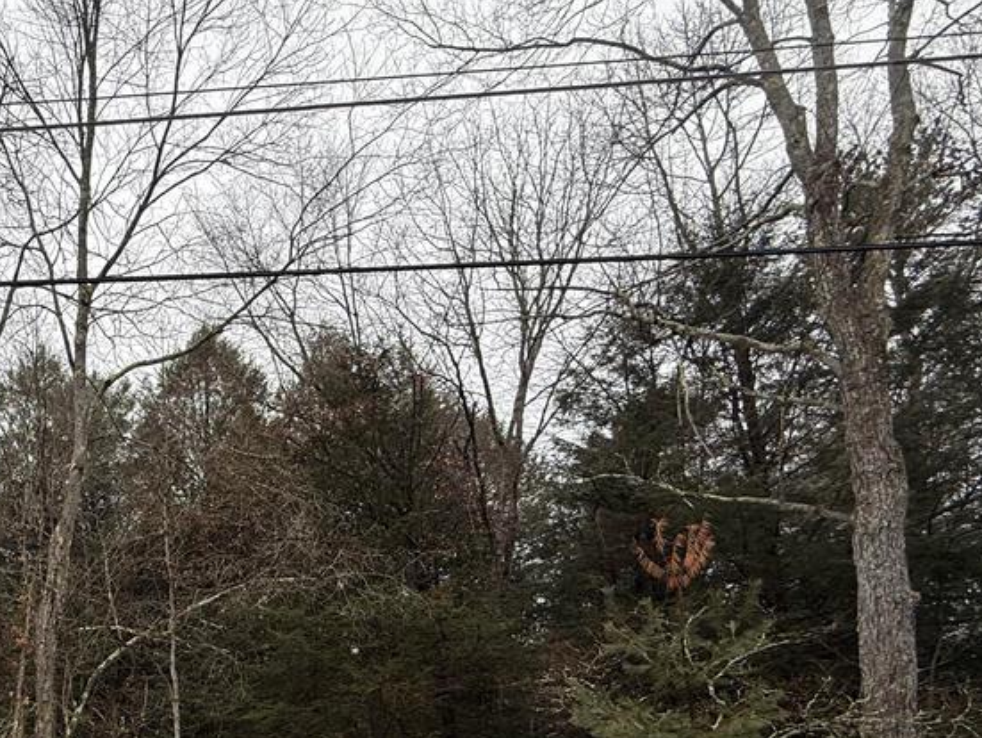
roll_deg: -1.5
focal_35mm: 26
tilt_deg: +9.2
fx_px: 738
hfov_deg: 58.7
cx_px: 121
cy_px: 676
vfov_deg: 47.3
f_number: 2.2
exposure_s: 1/347
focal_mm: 2.22
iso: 50
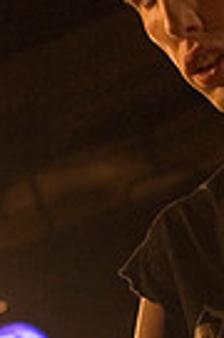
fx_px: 2242
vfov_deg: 8.6
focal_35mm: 239
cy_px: 333
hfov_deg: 5.7
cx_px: 228
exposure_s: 1/40
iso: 1600
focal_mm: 48
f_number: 2.8
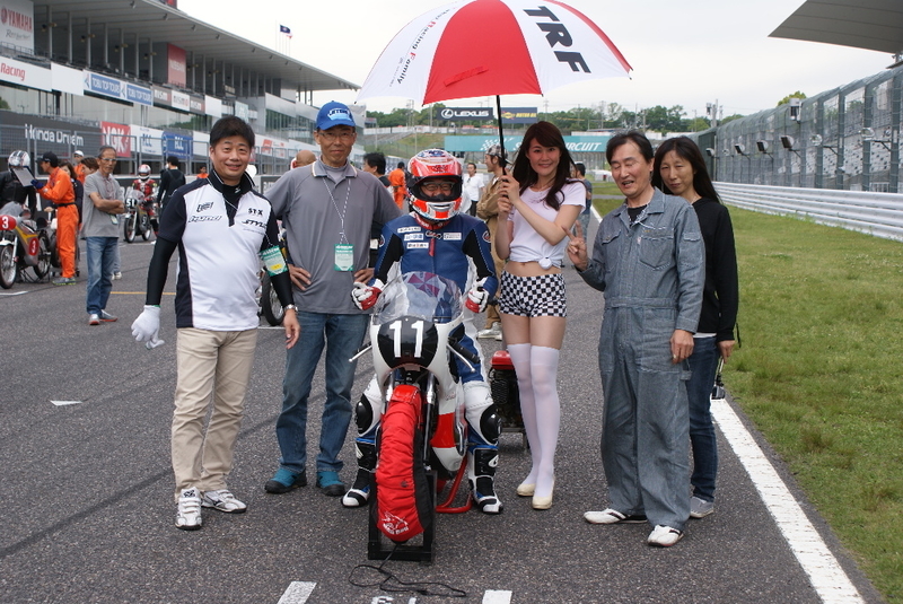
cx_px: 452
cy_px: 302
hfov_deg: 37.8
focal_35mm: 52
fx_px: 1318
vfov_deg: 25.8
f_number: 7.1
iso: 100
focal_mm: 35
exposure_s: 1/100
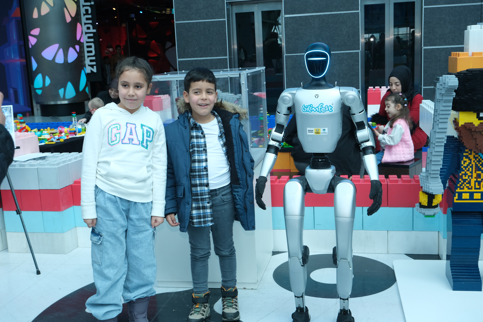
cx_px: 242
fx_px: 550
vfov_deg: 32.6
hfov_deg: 47.4
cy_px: 161
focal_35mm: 41
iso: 320
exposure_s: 1/30
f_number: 6.4
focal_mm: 27.5
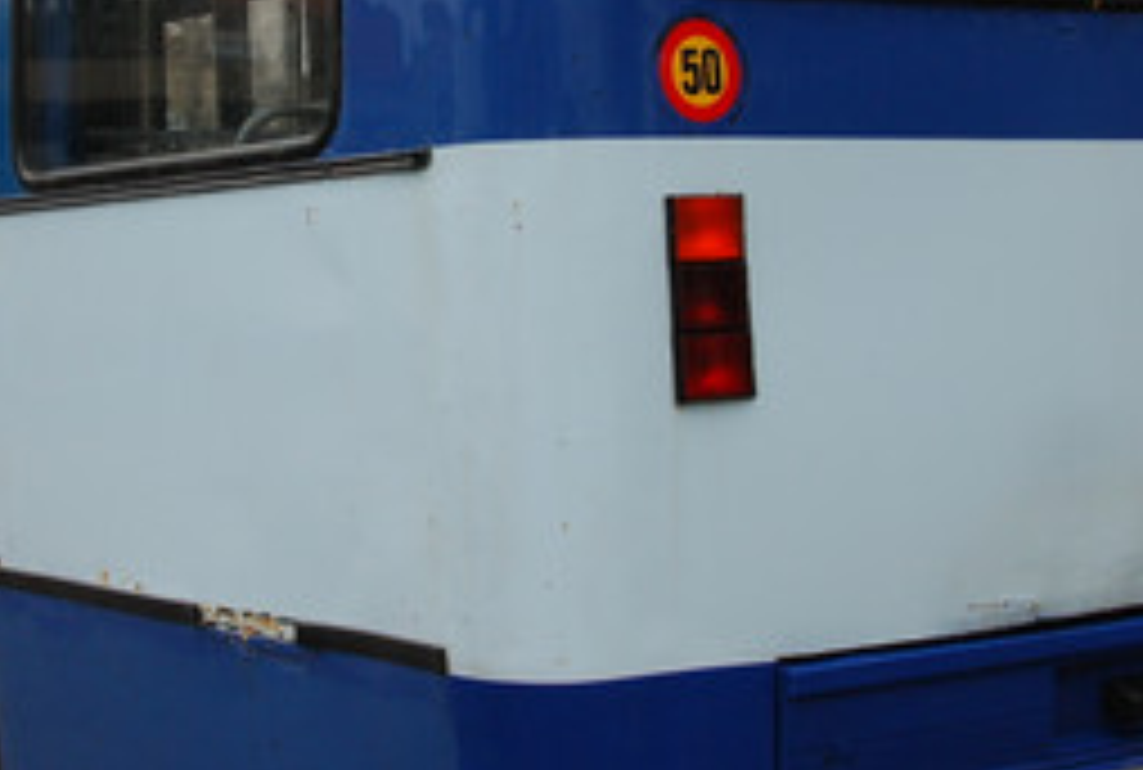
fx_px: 2524
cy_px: 158
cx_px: 428
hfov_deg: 25.4
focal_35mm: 79
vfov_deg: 17.2
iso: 250
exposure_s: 1/50
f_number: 3.8
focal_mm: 21
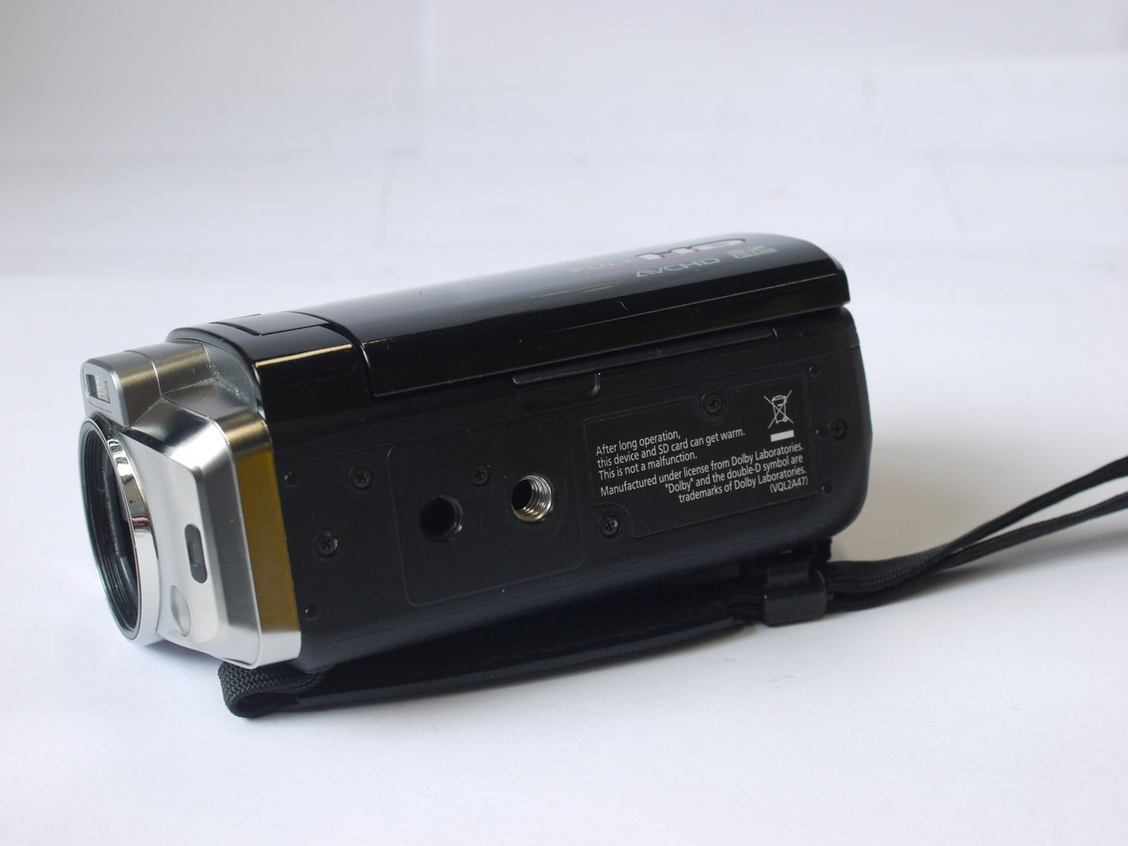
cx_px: 564
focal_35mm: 60
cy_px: 423
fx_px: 1955
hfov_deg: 32.2
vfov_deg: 24.4
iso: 400
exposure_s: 1/25
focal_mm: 30
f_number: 7.1
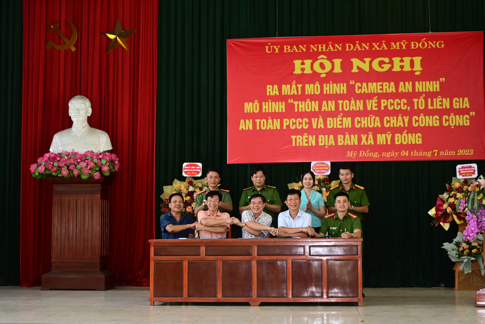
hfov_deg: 35.0
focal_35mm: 57
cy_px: 162
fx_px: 768
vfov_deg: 23.8
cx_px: 242
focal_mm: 38
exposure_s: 1/200
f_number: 5.6
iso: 1250
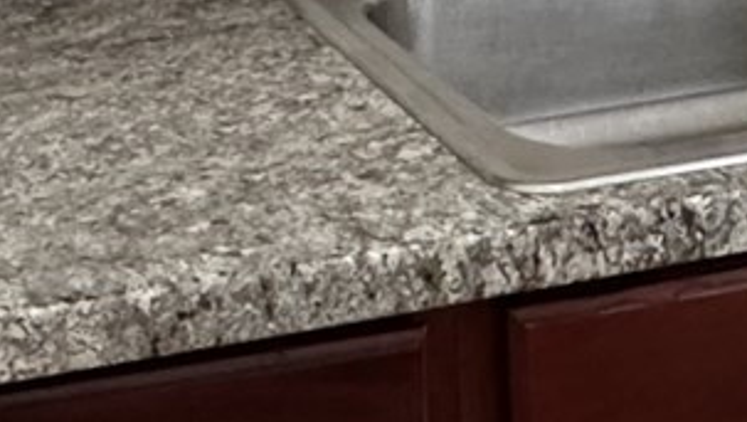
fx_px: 2042
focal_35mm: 103
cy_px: -358
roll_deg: +2.0
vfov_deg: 11.0
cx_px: 308
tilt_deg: -5.6
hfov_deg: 20.7
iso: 250
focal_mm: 2.22
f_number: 2.2
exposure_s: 1/120
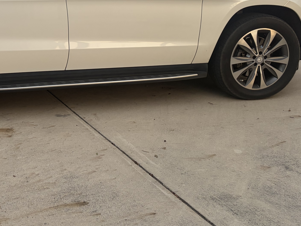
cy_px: 61
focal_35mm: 53
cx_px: 41
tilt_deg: -13.2
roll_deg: +0.2
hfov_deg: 34.5
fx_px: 461
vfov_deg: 27.2
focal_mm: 5.96
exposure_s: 1/63
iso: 100
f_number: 1.6
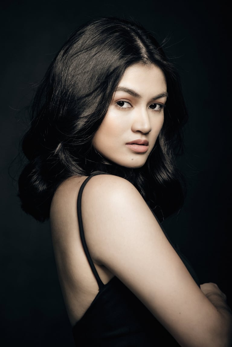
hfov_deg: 7.4
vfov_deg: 11.1
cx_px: 116
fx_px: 1786
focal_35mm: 185
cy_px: 174
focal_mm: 185
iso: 250
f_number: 5.6
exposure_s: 1/160
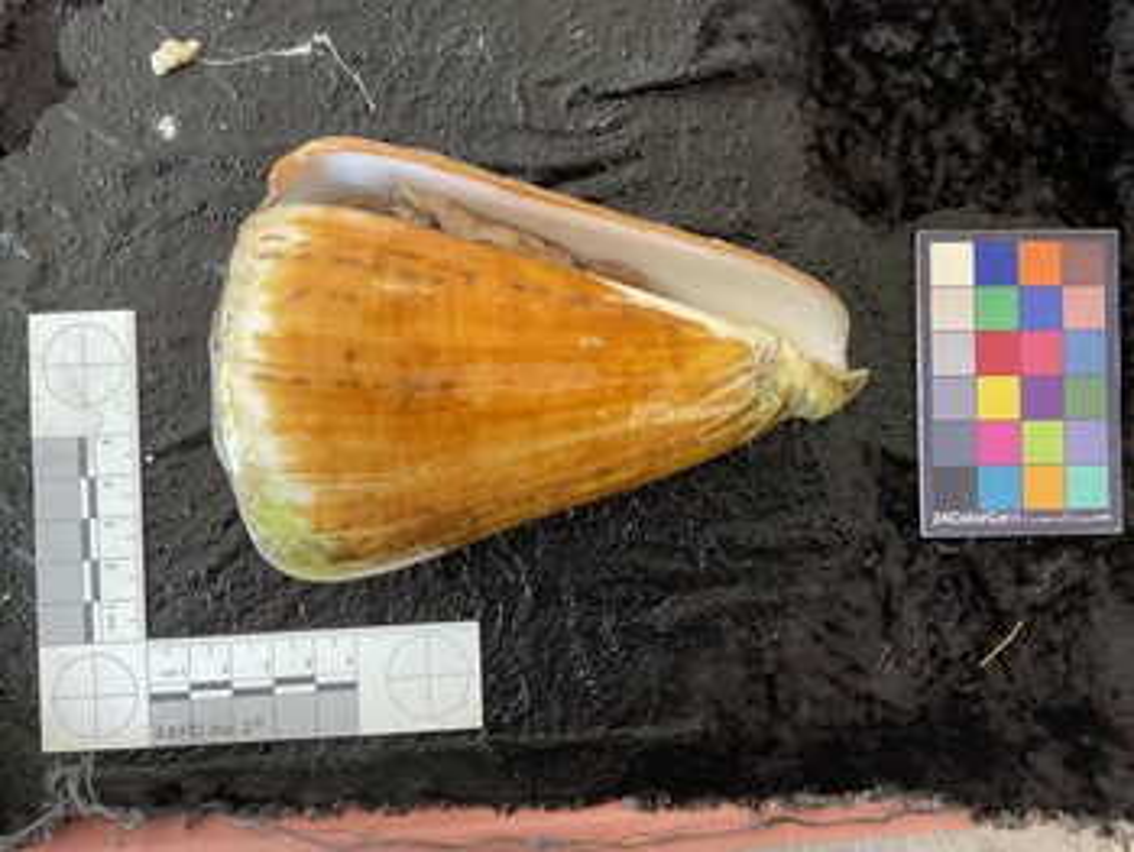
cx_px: 567
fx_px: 951
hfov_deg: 61.6
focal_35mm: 29
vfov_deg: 48.3
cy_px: 426
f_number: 1.8
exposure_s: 1/60
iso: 125
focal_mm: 3
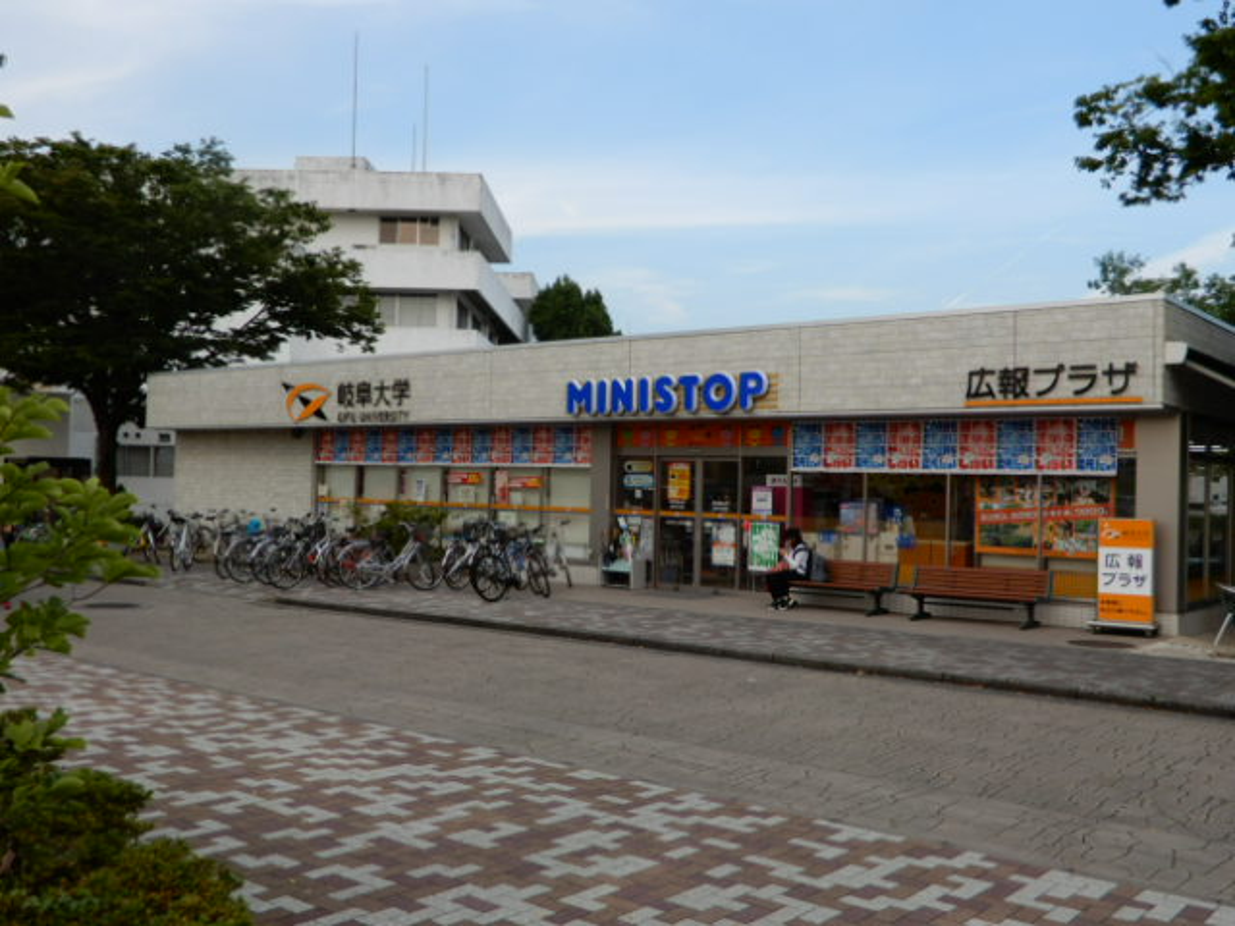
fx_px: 1249
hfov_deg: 52.6
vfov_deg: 40.7
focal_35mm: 35
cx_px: 618
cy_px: 463
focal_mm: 6.2
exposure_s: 1/250
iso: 80
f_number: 4
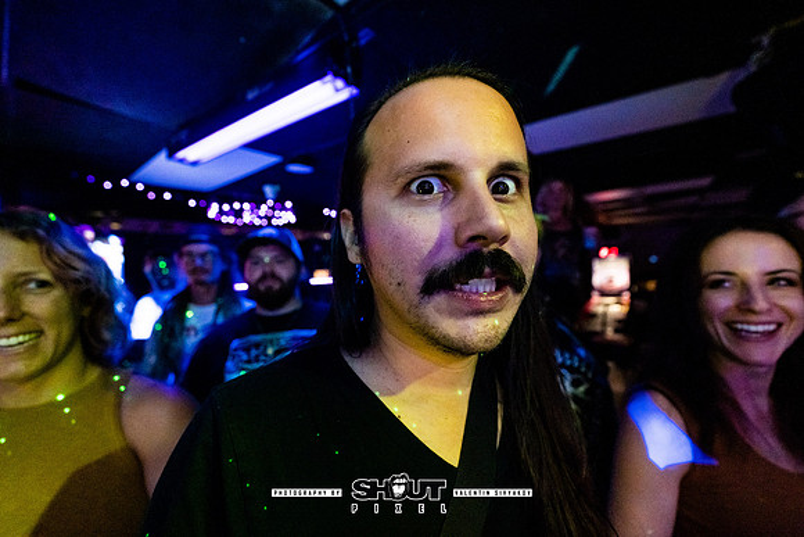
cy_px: 268
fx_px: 318
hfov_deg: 103.3
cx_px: 402
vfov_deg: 80.3
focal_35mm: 14
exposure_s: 1/200
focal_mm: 14
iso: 2500
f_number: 2.8
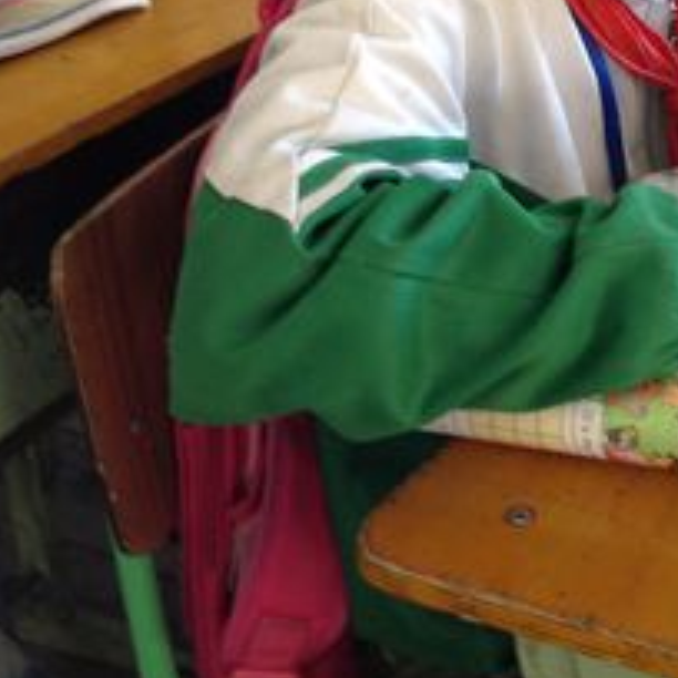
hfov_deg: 21.3
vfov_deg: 22.2
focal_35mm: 76
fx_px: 1684
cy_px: 71
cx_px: 801
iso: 100
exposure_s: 1/20
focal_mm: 4.28
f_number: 2.4
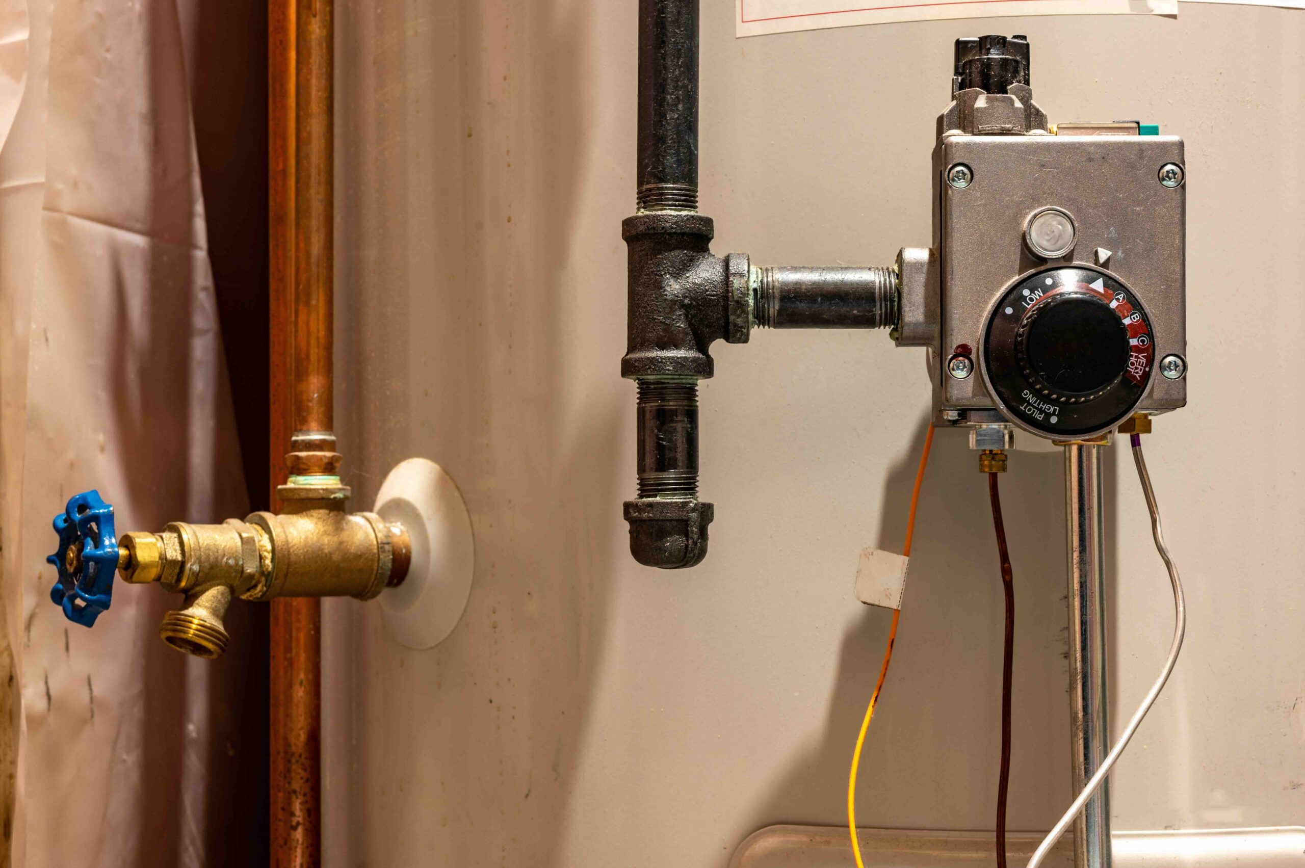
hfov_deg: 39.6
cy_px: 434
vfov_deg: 27.0
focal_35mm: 50
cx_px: 652
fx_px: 1811
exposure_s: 10
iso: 100
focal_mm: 50
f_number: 11
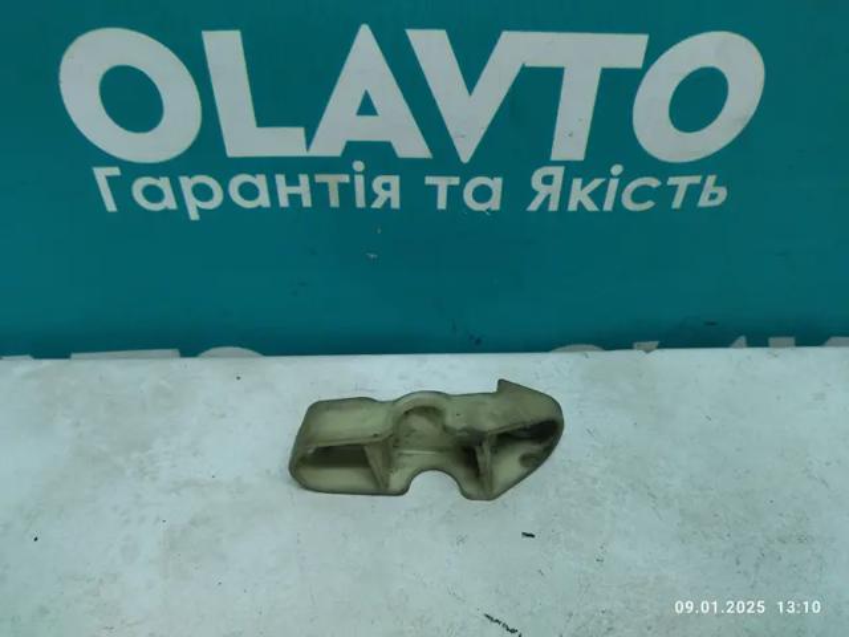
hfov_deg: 65.3
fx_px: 662
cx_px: 424
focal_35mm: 27
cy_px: 318
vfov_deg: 51.4
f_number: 1.79
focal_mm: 4.74
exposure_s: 1/40
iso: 116
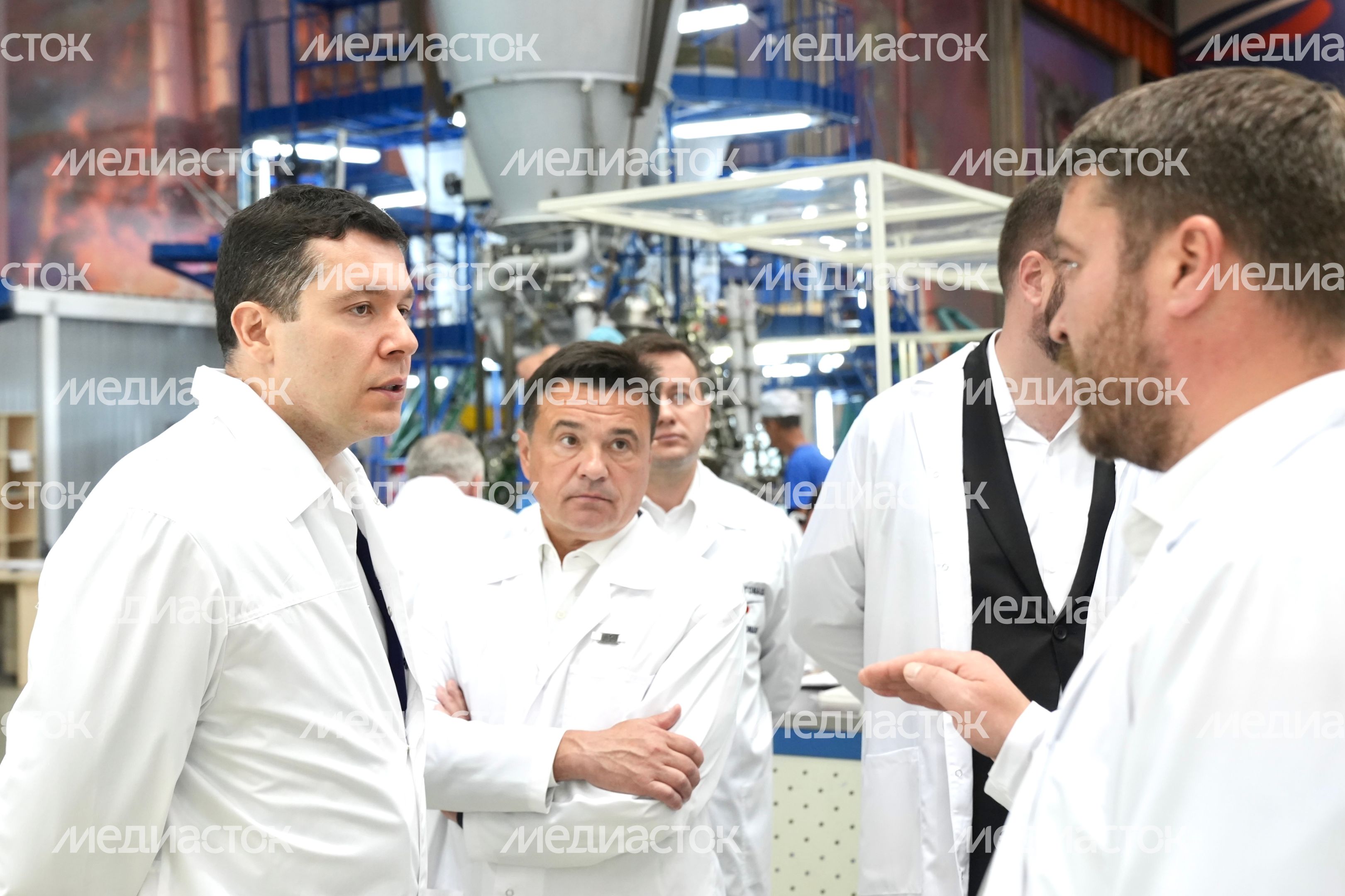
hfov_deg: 44.5
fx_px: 1644
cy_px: 448
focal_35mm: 44
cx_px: 672
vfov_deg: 30.5
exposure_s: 1/200
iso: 3200
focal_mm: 44
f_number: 4.5
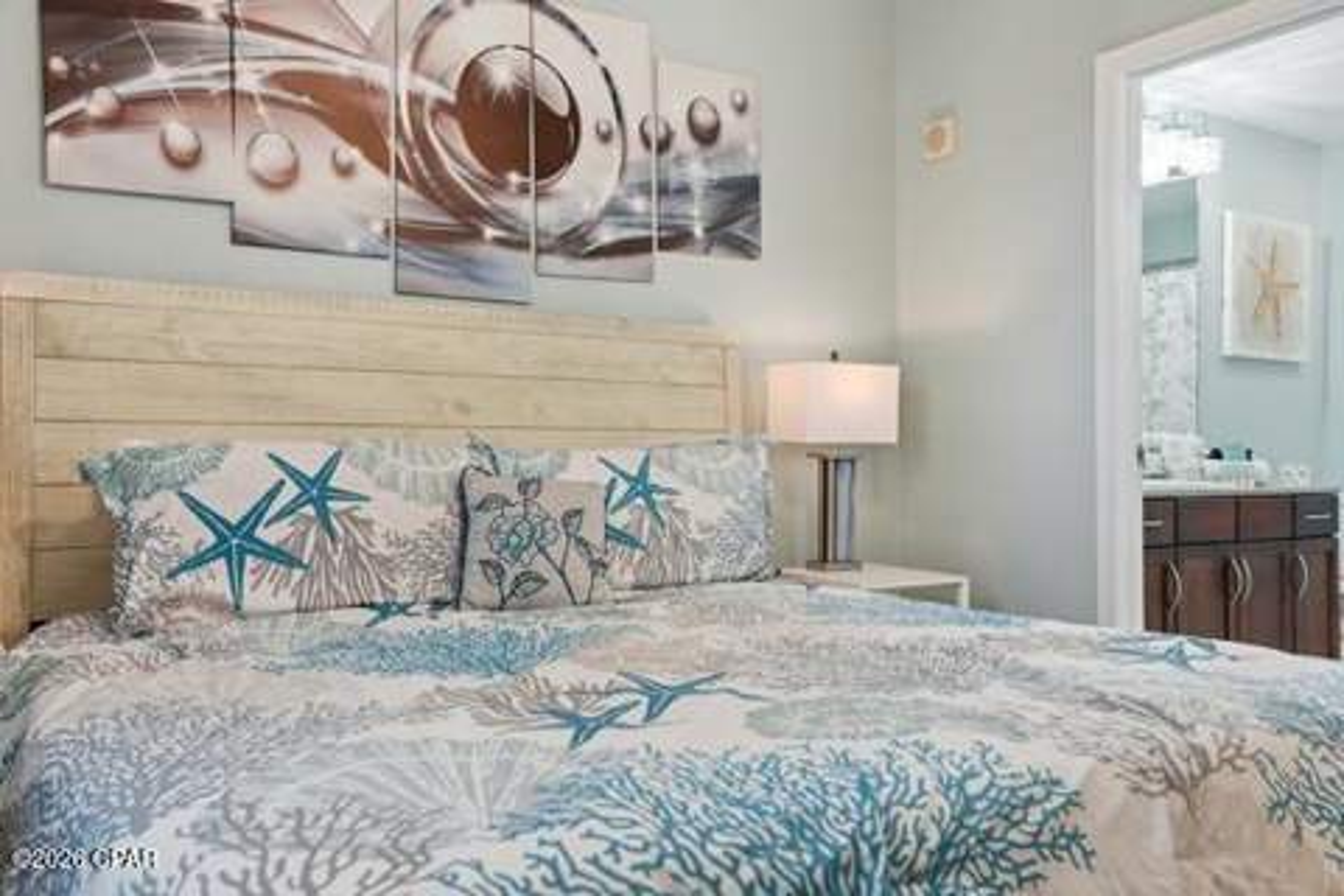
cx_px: 672
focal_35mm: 30
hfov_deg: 61.9
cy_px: 448
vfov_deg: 43.6
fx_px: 1120
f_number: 5.6
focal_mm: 30
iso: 320
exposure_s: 1/80
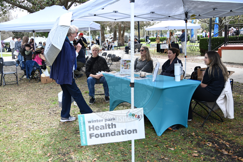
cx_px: 122
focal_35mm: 35
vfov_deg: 37.9
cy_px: 81
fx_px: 236
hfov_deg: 54.4
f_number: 4.5
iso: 200
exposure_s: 1/250
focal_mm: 35
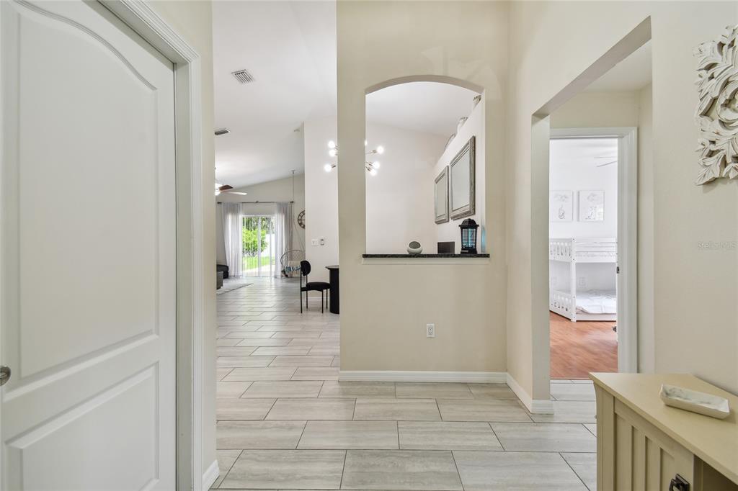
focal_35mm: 15
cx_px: 369
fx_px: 307
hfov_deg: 100.4
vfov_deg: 77.3
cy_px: 246
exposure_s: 1/6
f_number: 7.1
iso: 100
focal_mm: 10
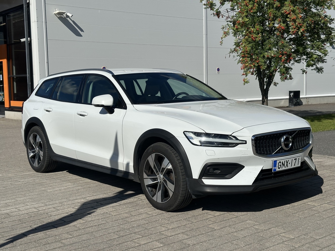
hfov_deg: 39.7
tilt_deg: -5.0
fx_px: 465
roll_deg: +0.8
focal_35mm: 48
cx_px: 168
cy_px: 126
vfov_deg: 30.3
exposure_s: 1/13699
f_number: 1.78
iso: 64
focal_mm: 6.86
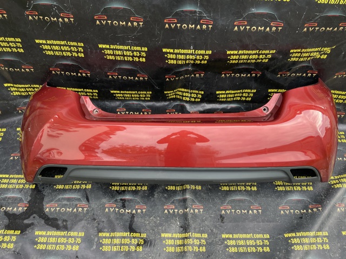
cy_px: 130
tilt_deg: -45.6
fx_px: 260
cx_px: 173
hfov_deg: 67.3
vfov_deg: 53.0
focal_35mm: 26
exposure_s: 1/121
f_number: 1.6
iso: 80
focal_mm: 4.2
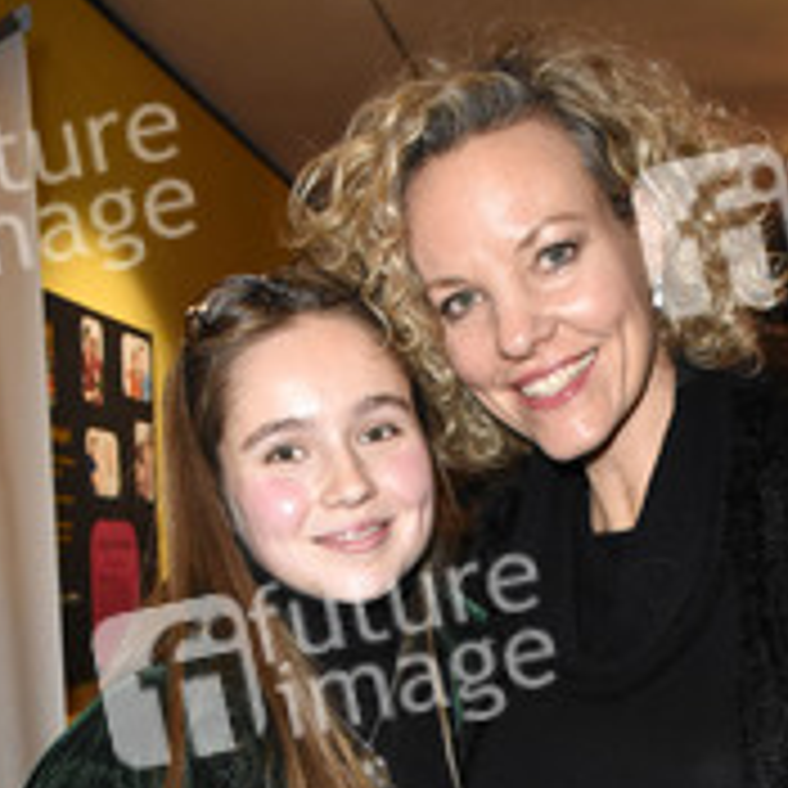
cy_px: 887
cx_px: 455
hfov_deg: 25.7
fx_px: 1725
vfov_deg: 23.9
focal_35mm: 67
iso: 4000
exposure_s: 1/60
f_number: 6.3
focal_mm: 23
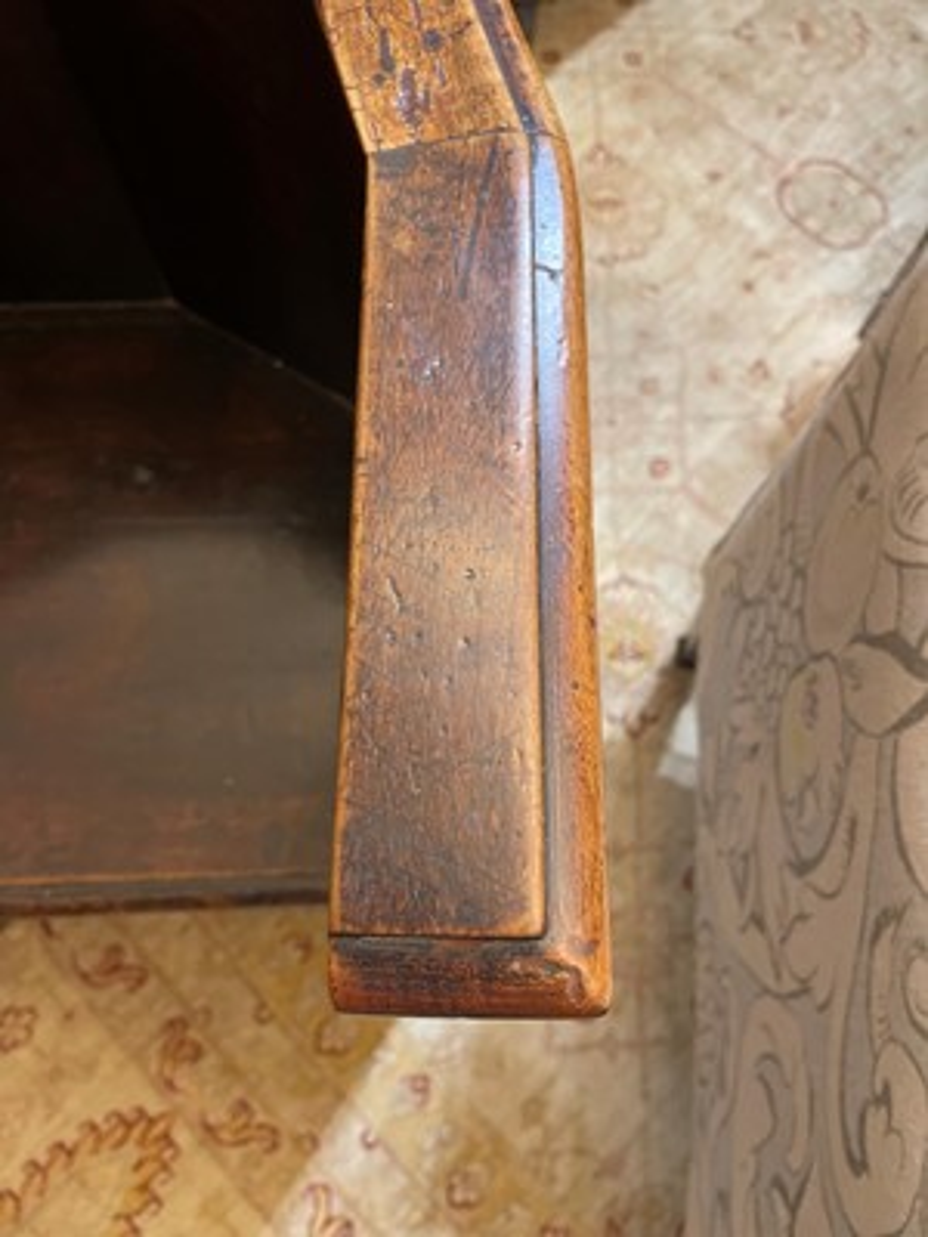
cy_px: 618
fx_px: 894
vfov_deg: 69.4
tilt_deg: -69.9
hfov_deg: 54.9
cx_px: 464
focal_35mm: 25
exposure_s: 1/50
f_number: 1.6
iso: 250
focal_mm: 5.1
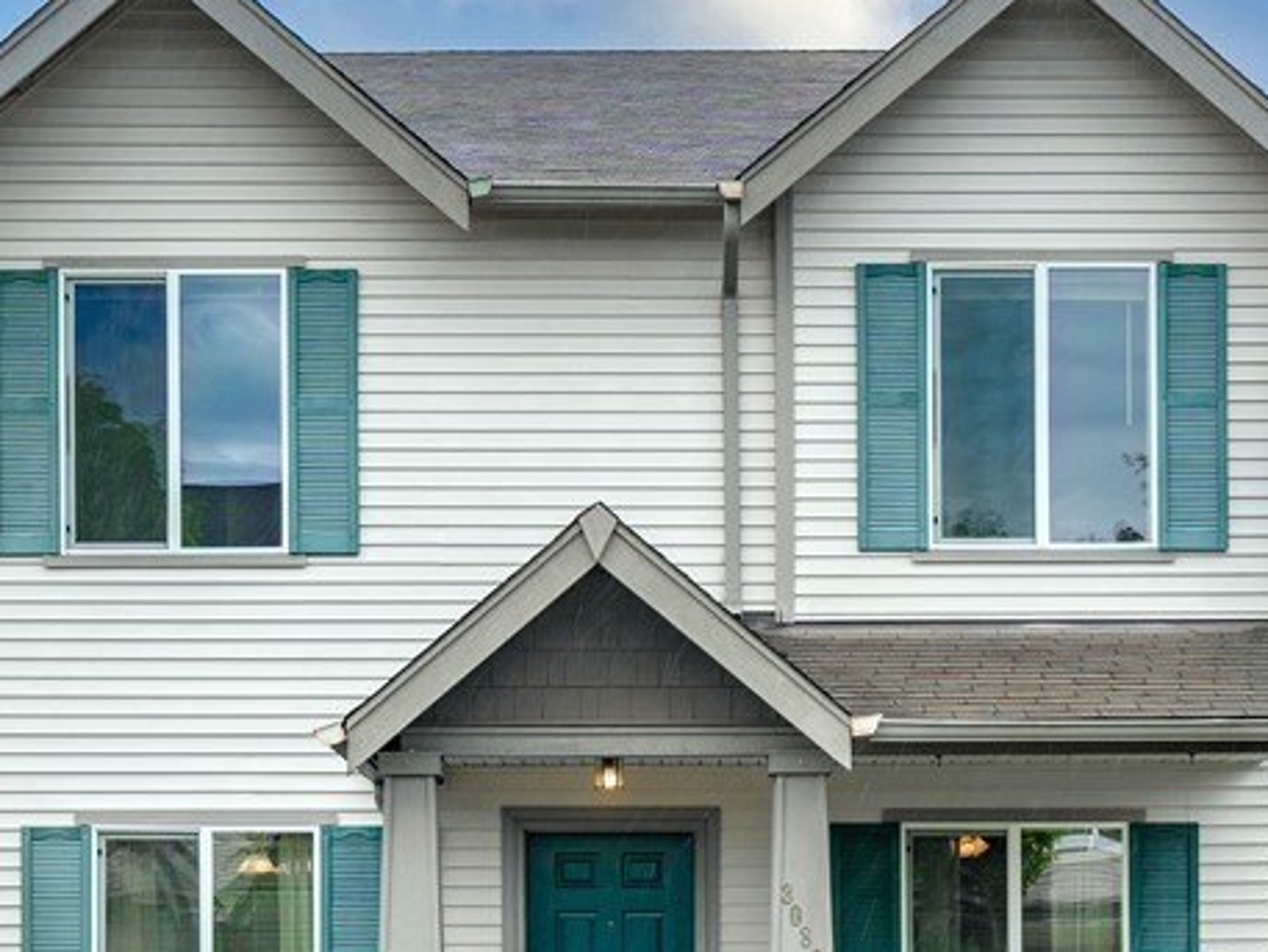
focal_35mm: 80
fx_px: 2931
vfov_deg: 18.4
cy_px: 680
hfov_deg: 24.4
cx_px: 610
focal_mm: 35
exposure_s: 1/80
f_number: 6.3
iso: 100
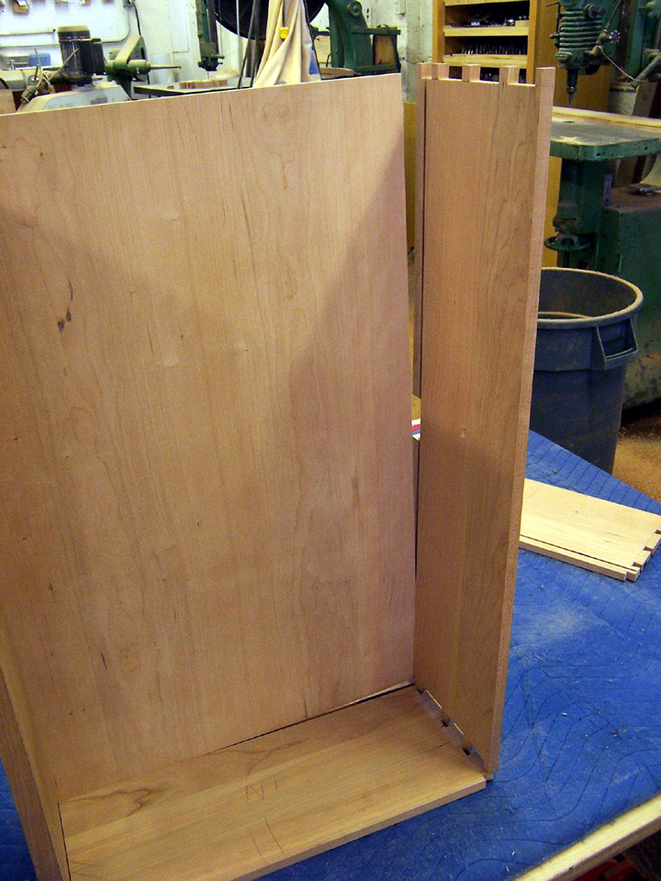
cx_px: 330
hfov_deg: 42.9
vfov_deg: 55.4
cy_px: 440
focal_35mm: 33
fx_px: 840
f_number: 3.4
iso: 140
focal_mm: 5.5
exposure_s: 1/20
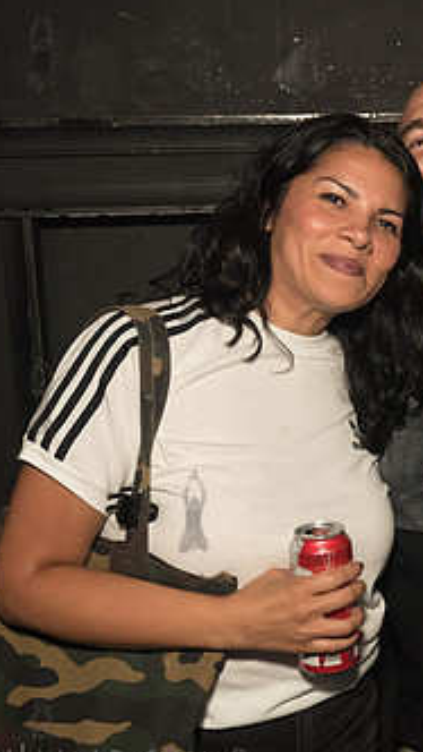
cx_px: 515
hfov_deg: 18.9
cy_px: 369
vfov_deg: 34.9
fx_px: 1195
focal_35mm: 60
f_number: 3.5
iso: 2500
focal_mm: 26
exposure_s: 1/250
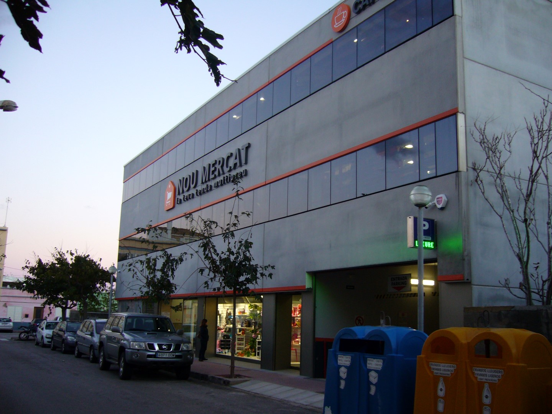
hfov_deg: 52.6
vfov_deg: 40.7
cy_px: 207
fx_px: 558
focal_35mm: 35
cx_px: 276
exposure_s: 1/30
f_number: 2.8
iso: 100
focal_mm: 5.8
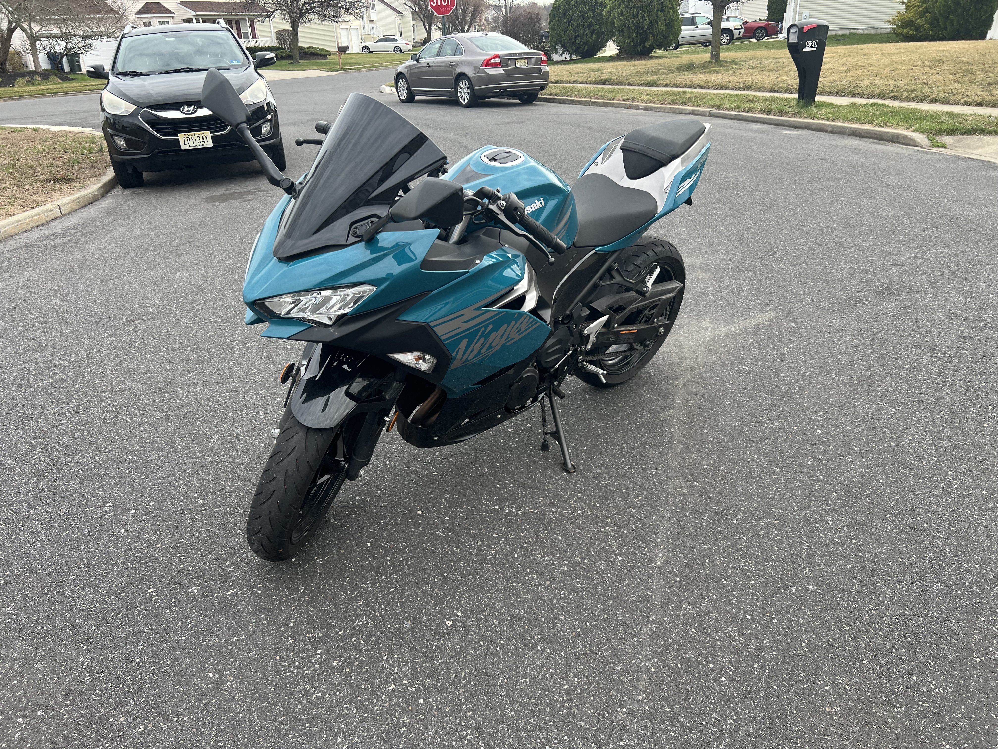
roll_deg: +3.8
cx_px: 499
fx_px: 750
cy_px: 374
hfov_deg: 67.3
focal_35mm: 26
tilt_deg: -24.5
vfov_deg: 53.1
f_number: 1.5
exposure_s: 1/405
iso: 50
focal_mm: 5.7
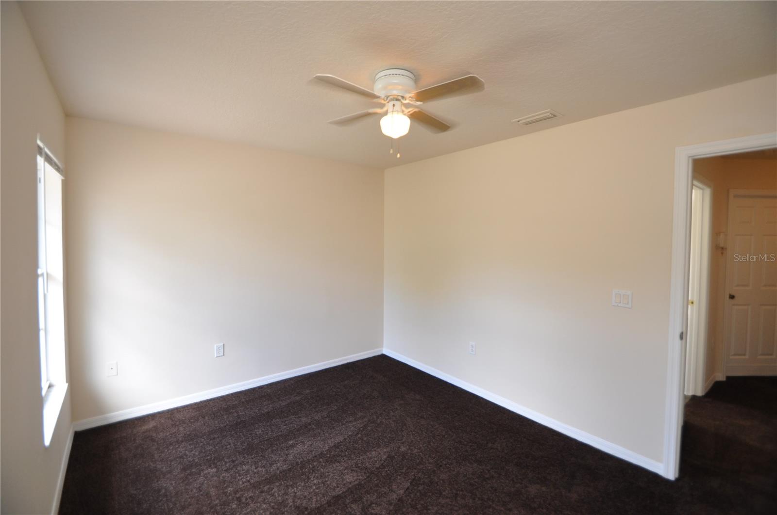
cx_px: 388
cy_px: 258
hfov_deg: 100.5
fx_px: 323
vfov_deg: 77.2
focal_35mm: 15
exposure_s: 1/60
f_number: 4
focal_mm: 10
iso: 400
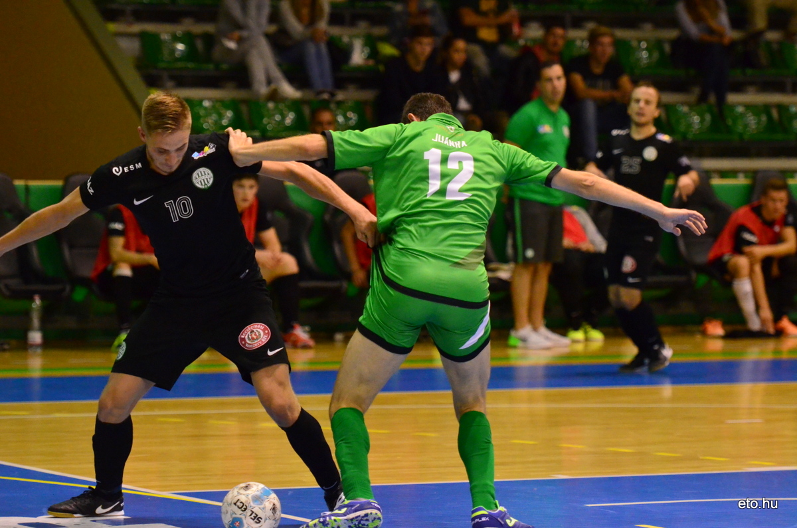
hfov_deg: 10.2
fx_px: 4474
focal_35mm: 202
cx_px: 398
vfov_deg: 6.8
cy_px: 264
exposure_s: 1/1000
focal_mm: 135
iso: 4000
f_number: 2.8
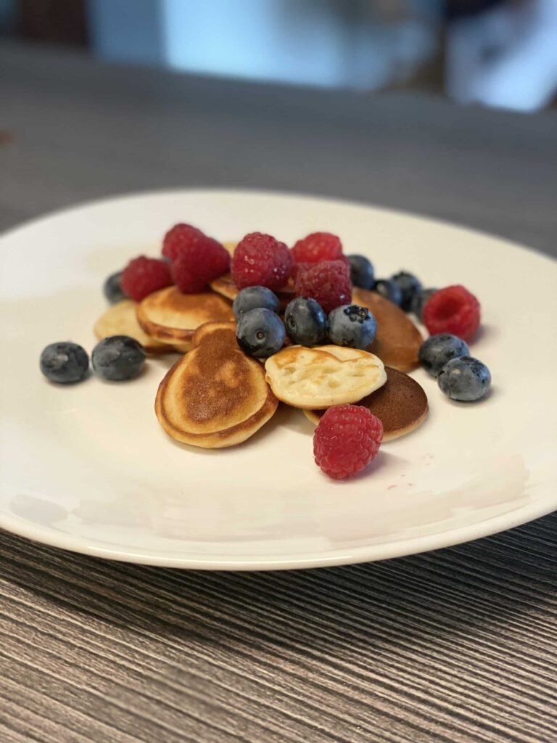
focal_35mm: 52
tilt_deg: -27.5
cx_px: 278
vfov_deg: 36.8
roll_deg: +2.4
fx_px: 1116
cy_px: 372
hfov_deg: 28.0
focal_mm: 6
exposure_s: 1/108
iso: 250
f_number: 2
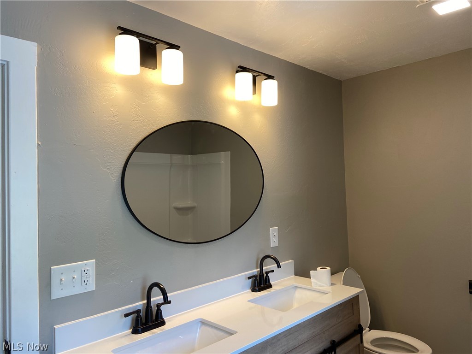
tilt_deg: +3.2
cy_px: 177
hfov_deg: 67.3
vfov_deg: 53.1
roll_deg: +0.2
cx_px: 236
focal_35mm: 26
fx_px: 355
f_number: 1.8
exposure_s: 1/120
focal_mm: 4.25
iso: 50
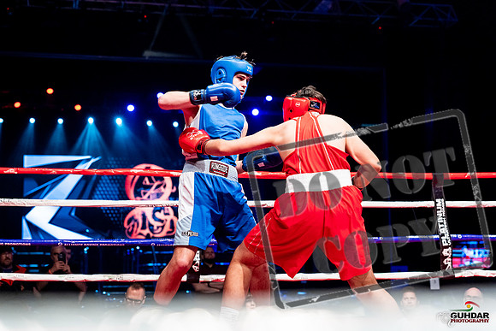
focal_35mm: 57
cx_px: 237
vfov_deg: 23.7
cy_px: 165
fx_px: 789
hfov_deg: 34.9
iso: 4000
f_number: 2.8
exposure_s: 1/1000
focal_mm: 53
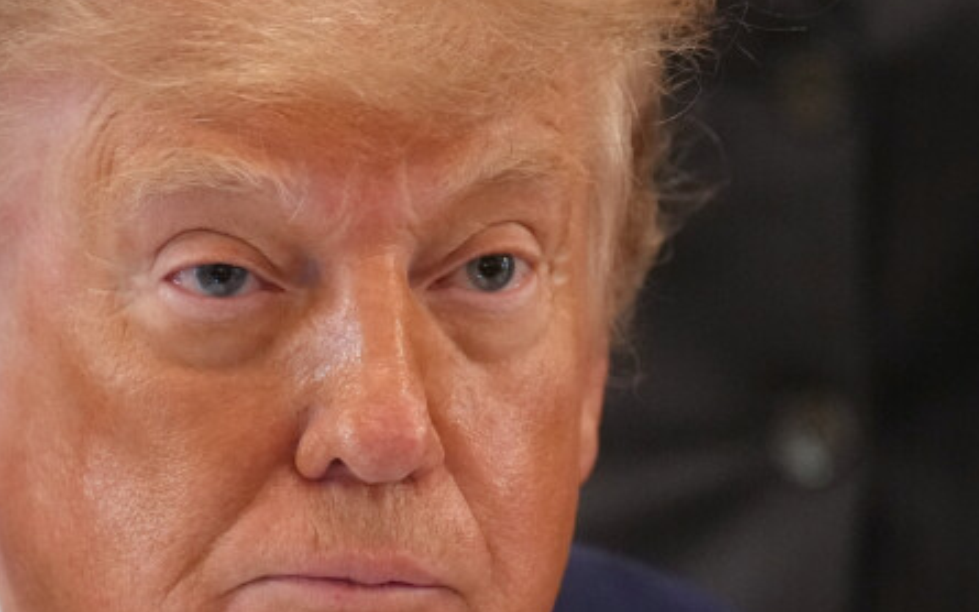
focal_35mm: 643
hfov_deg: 3.3
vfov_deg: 2.0
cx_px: 282
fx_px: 17154
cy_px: 429
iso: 5000
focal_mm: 200
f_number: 2.8
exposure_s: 1/125
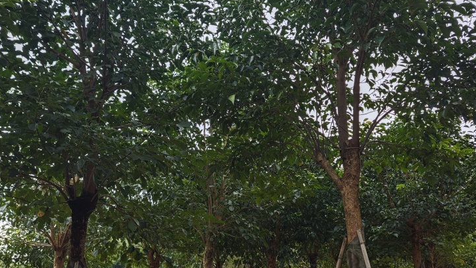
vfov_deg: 31.4
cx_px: 238
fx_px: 467
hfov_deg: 54.0
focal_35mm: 37
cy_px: 201
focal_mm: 6.55
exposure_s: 1/120
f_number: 1.6
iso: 50
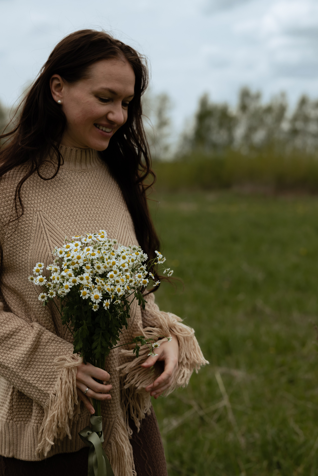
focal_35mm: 85
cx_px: 159
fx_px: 1125
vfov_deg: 23.9
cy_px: 238
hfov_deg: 16.1
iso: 160
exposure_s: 1/1000
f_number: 5
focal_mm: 85
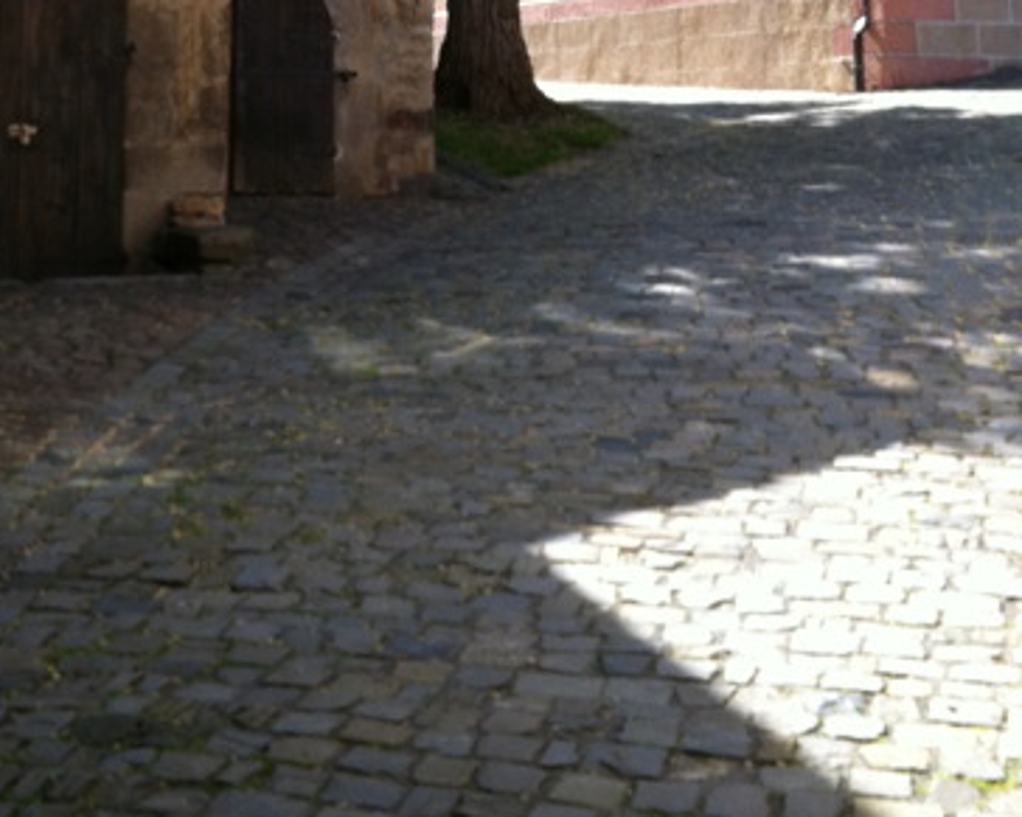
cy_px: -112
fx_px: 2268
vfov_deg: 19.4
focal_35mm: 75
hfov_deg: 25.4
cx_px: 483
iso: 80
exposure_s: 1/359
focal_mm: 3.85
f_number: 2.8
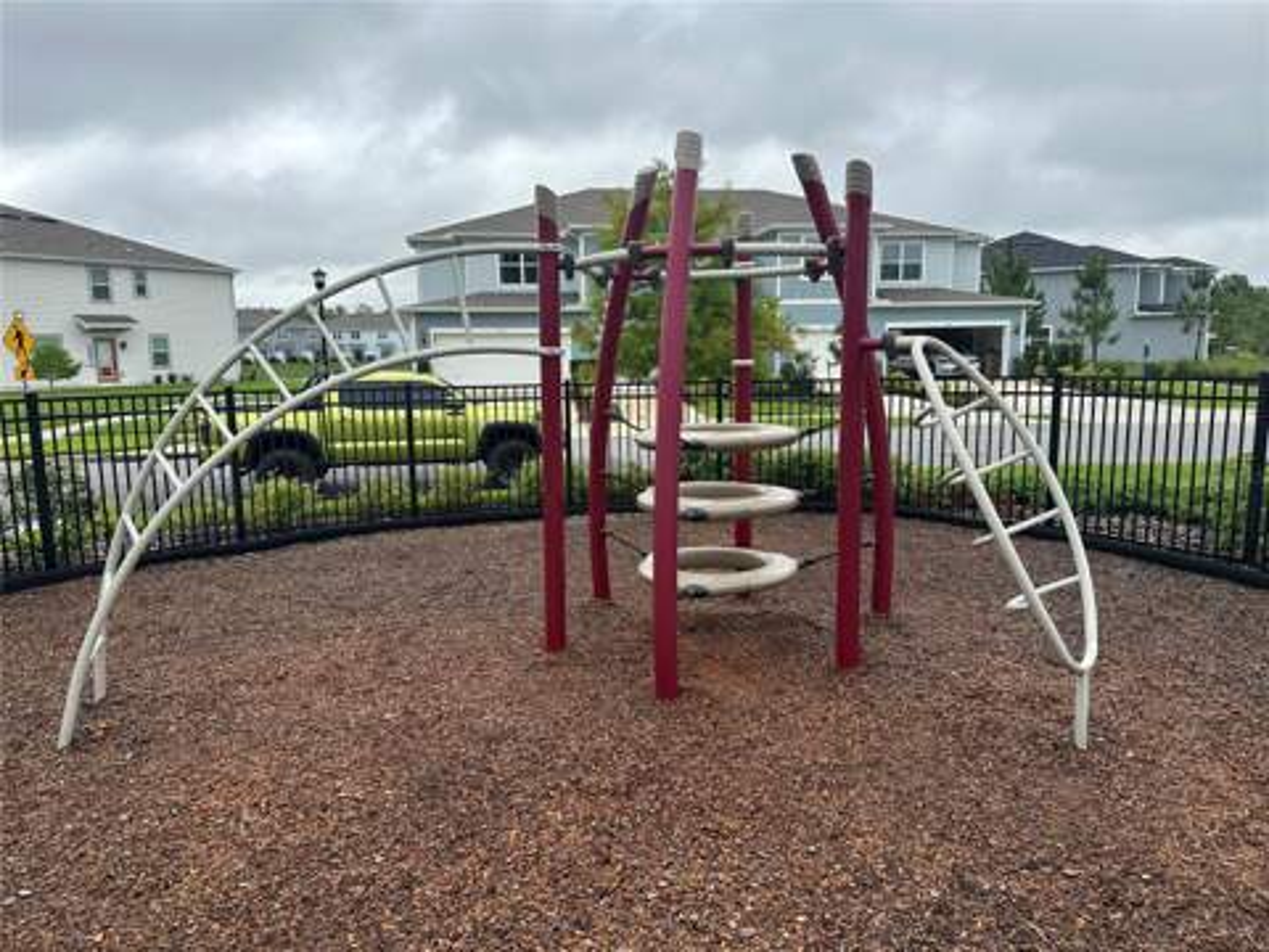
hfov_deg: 71.6
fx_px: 880
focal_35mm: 24
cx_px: 634
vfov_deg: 56.8
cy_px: 476
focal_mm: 6.86
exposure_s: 1/4348
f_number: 1.78
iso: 80
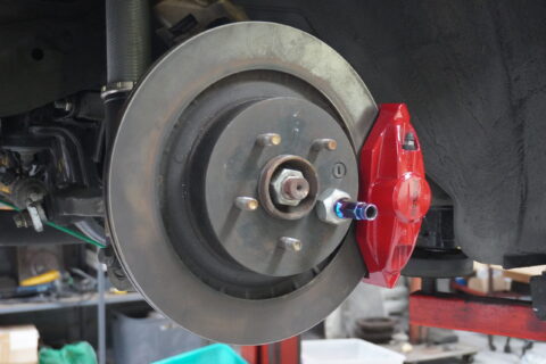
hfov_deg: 43.6
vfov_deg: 29.9
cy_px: 182
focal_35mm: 45
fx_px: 682
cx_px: 273
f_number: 5
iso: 6400
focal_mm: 30
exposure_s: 1/125
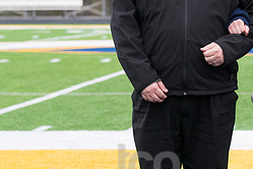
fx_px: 1947
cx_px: 305
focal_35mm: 277
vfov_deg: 5.0
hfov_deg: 7.4
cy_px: 11
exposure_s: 1/2000
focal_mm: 105
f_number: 5
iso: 1600
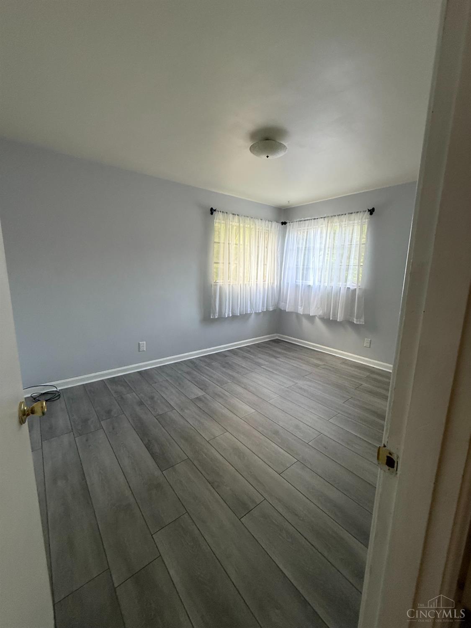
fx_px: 254
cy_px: 314
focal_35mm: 14
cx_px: 236
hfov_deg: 85.7
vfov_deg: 102.1
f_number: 2.2
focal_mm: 2.22
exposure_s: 1/60
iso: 250
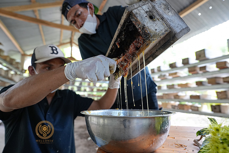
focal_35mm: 20
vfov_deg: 61.9
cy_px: 76
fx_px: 127
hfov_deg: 84.0
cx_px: 114
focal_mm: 20
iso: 1600
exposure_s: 1/500
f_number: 2.8
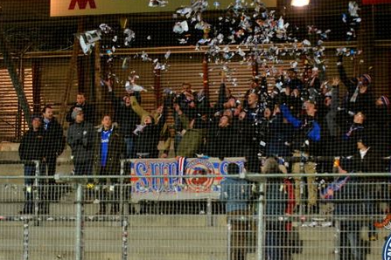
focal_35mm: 134
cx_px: 225
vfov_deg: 10.2
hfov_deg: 15.3
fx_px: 1455
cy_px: 140
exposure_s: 1/320
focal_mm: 70
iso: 1600
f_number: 2.8
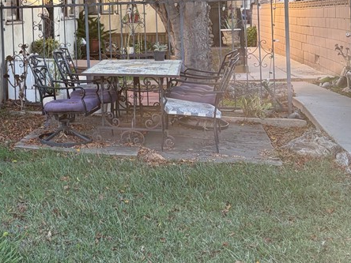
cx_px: -21
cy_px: 10
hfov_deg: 29.5
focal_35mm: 60
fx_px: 608
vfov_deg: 23.5
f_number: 1.6
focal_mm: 5.96
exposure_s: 1/274
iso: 50
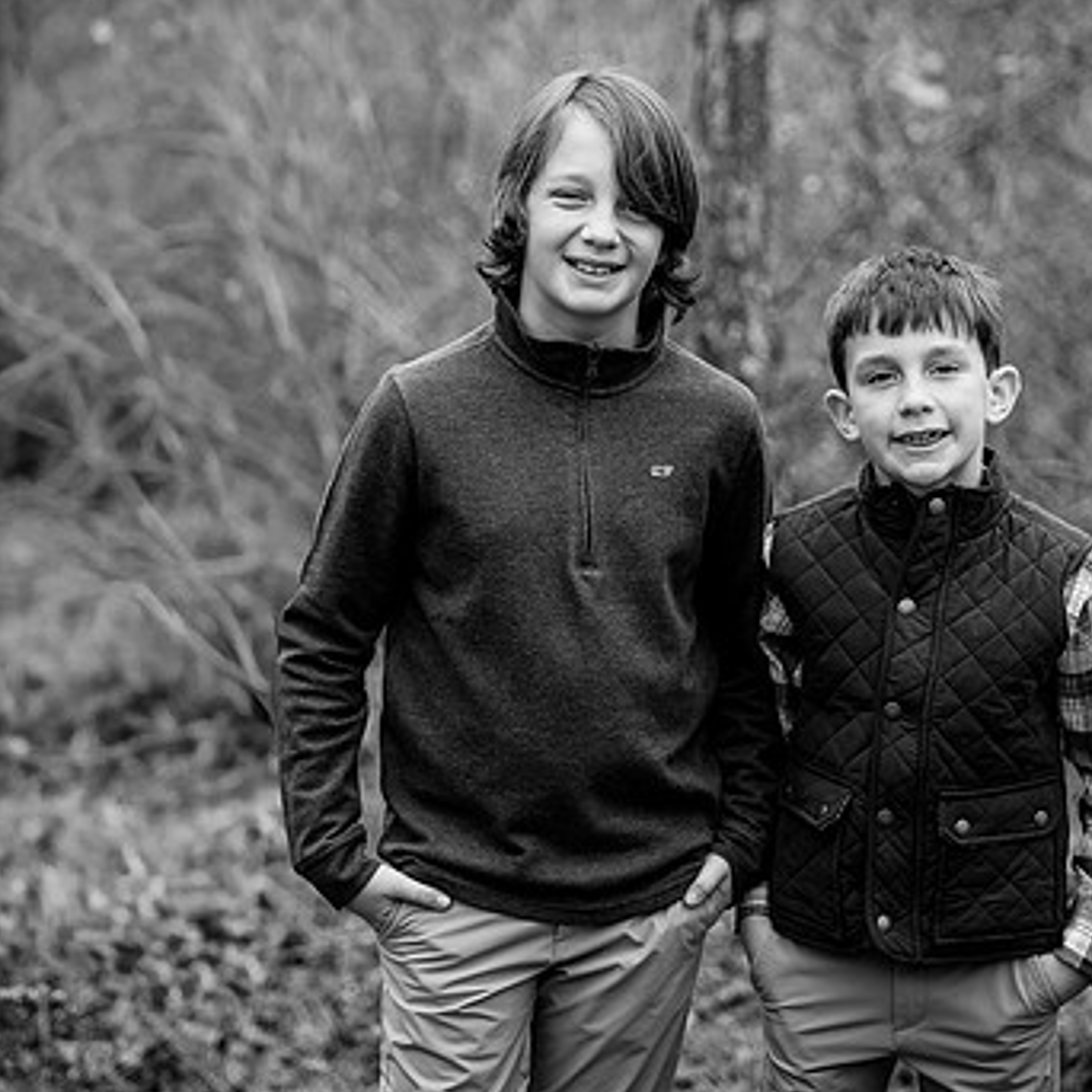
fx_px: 4854
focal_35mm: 136
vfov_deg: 12.8
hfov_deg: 12.8
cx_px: 452
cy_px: 447
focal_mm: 85
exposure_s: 1/800
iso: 320
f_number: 2.2
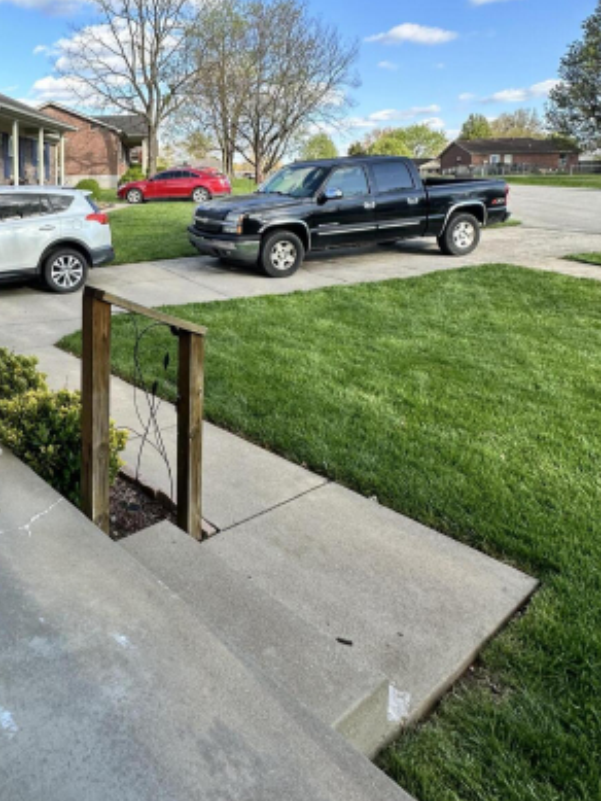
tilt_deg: -5.0
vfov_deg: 68.8
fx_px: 555
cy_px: 244
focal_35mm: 24
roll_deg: +0.1
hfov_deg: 51.8
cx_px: 89
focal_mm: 2.22
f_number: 2.2
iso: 40
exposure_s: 1/779
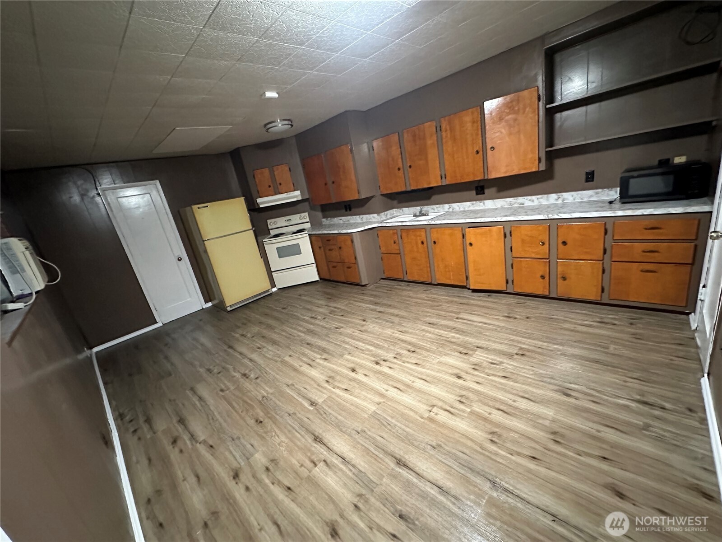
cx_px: 361
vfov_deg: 85.7
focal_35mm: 14
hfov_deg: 102.1
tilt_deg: -17.1
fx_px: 292
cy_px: 271
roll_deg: +10.8
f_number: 2.2
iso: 1000
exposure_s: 1/40
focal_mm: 2.22
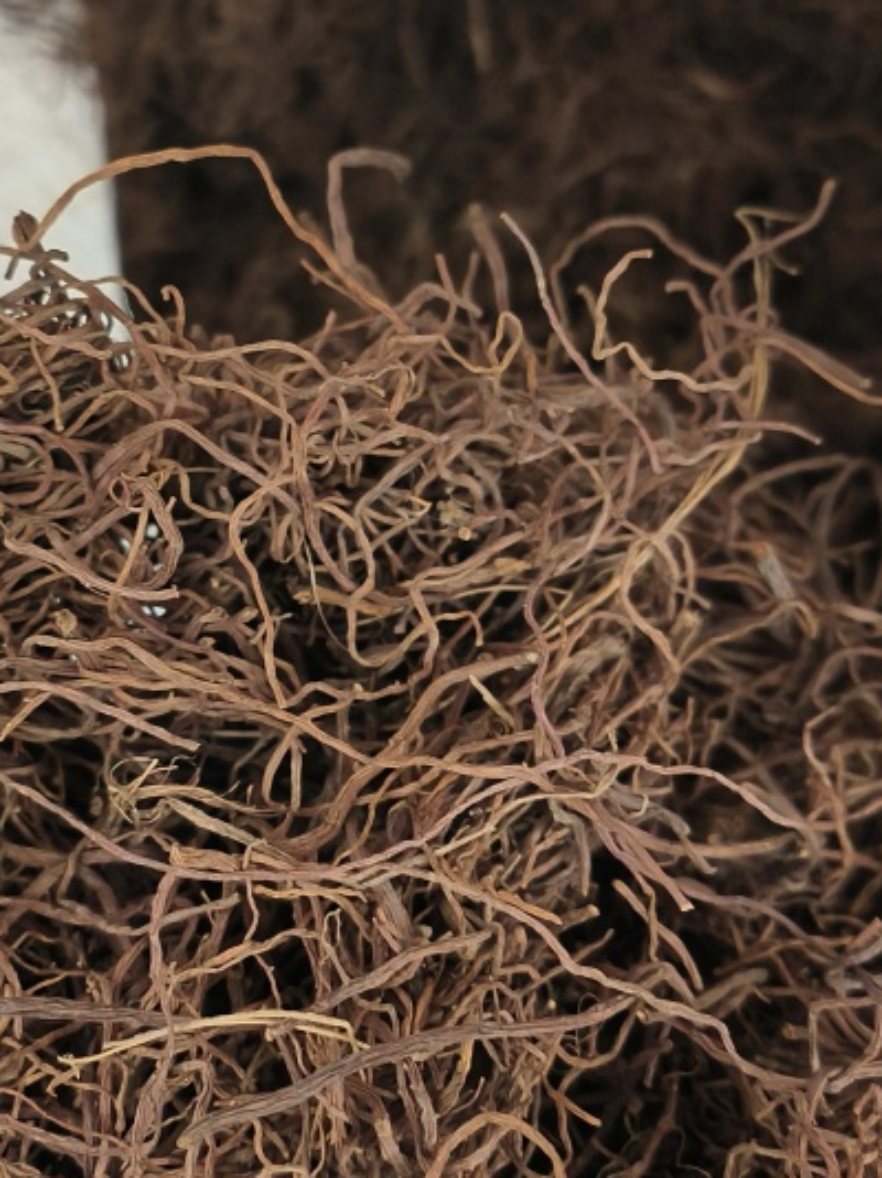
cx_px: 368
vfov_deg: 39.6
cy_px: 526
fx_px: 1632
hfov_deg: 30.2
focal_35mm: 48
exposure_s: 1/25
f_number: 1.8
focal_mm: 5.42
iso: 2270
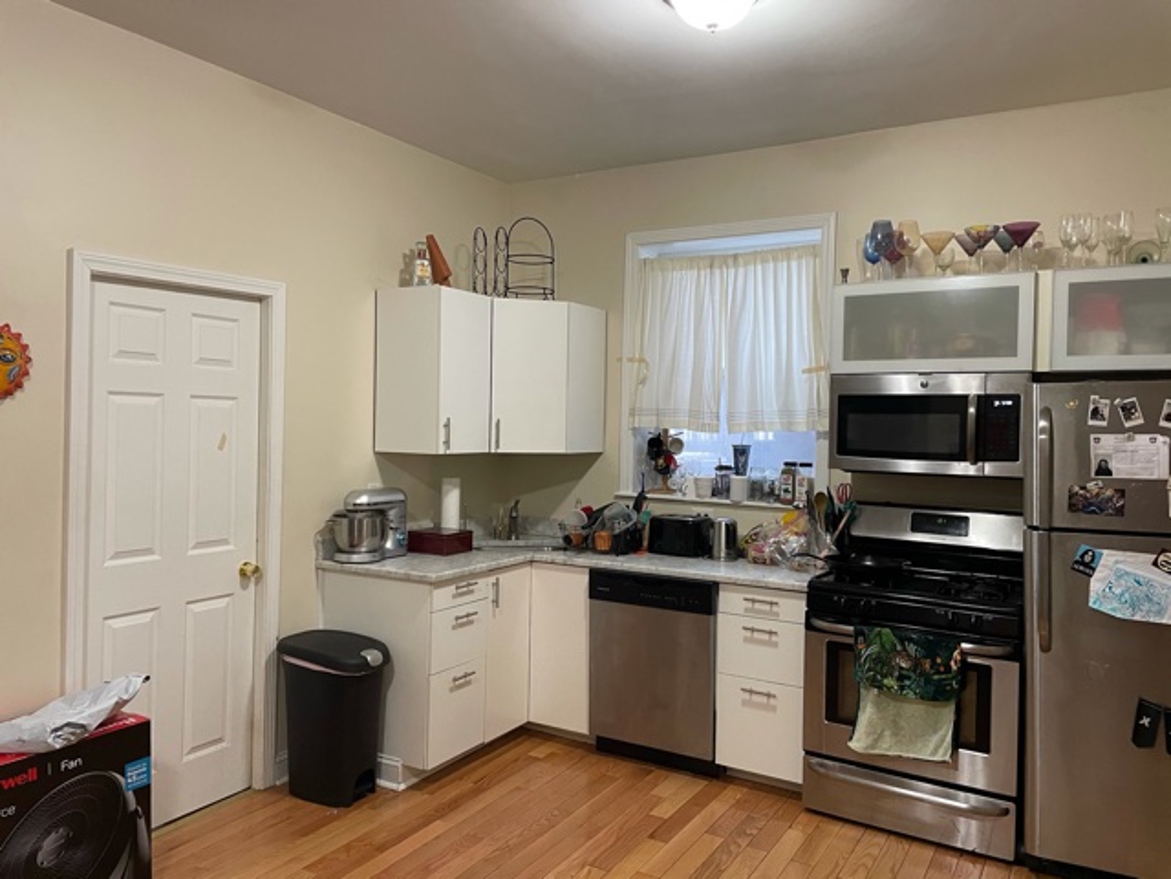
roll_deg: -1.1
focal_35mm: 26
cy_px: 440
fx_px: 880
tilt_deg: -0.1
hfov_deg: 67.3
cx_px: 586
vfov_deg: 53.1
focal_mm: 4.2
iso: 320
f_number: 1.6
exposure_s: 1/60
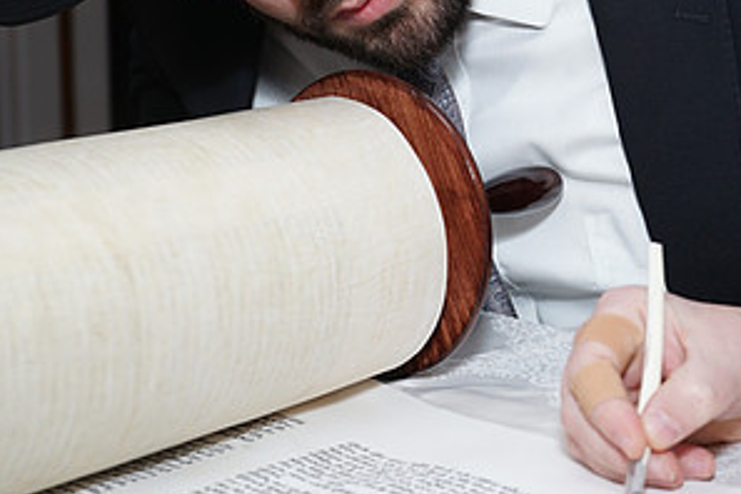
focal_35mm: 82
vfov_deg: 16.5
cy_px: 86
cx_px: 616
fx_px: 1688
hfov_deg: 24.3
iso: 250
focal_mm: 42
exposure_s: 1/100
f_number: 5.6
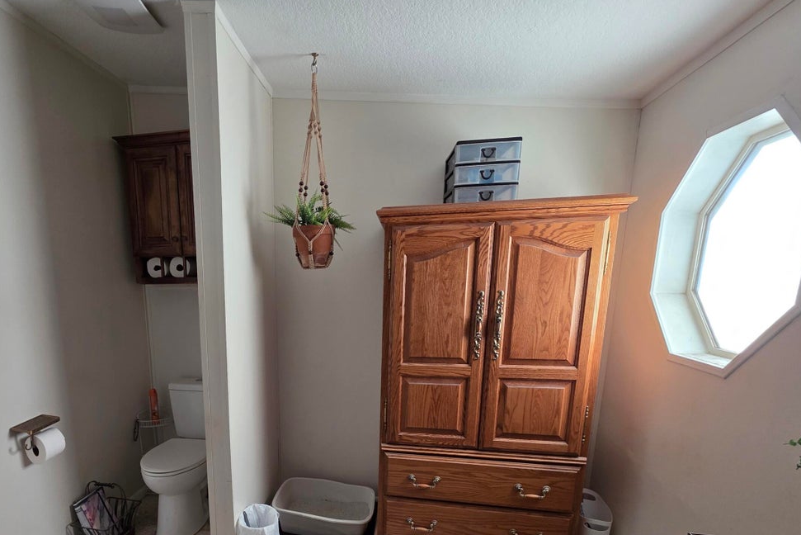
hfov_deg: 85.0
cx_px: 293
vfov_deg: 62.2
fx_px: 423
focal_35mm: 19
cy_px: 376
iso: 125
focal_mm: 2.2
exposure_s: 1/120
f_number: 1.9
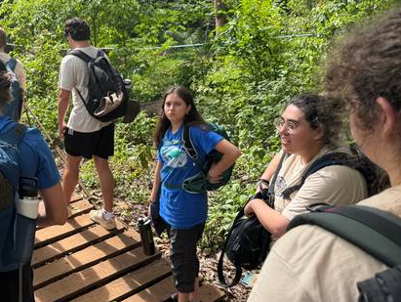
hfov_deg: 42.3
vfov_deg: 33.9
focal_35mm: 42
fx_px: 487
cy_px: 89
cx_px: 68
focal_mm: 6.76
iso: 80
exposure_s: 1/1091
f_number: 1.78
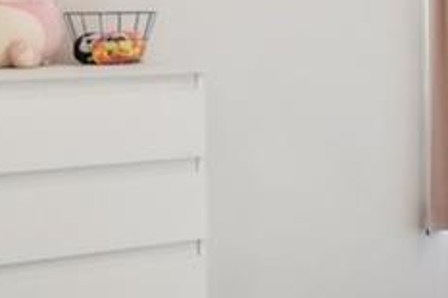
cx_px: 571
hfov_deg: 19.7
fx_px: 1194
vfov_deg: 14.1
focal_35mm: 96
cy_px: 33
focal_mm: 14
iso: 400
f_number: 8
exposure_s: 1/6
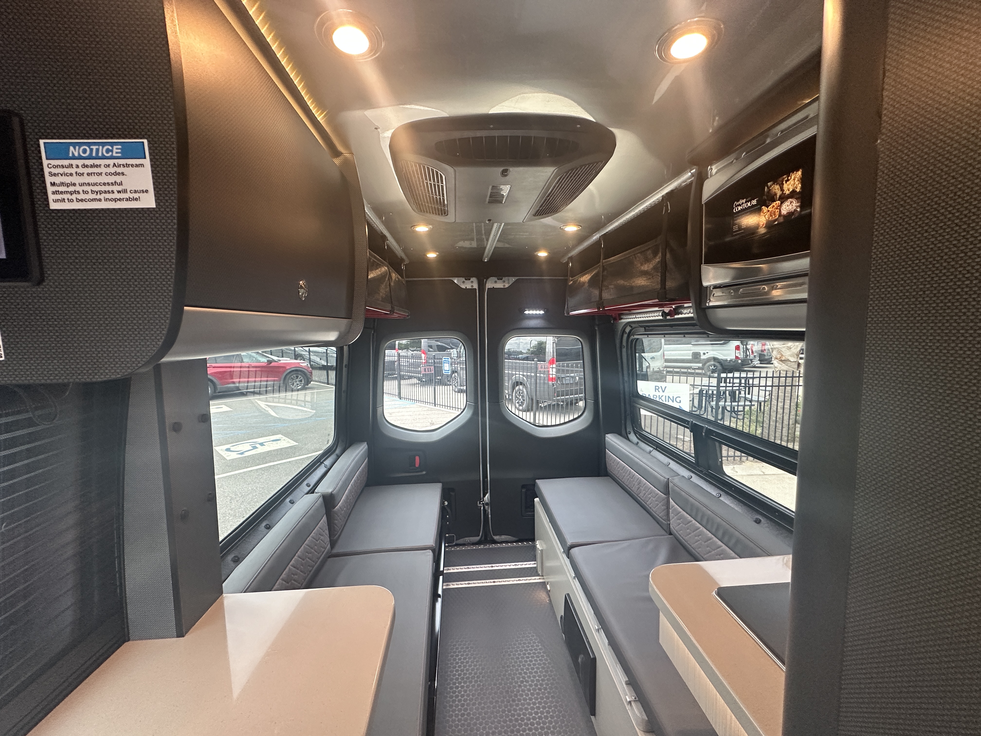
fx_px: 397
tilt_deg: -5.7
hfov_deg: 102.1
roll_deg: -0.2
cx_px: 490
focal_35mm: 14
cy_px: 368
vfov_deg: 85.7
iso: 250
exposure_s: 1/99
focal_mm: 2.22
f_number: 2.2
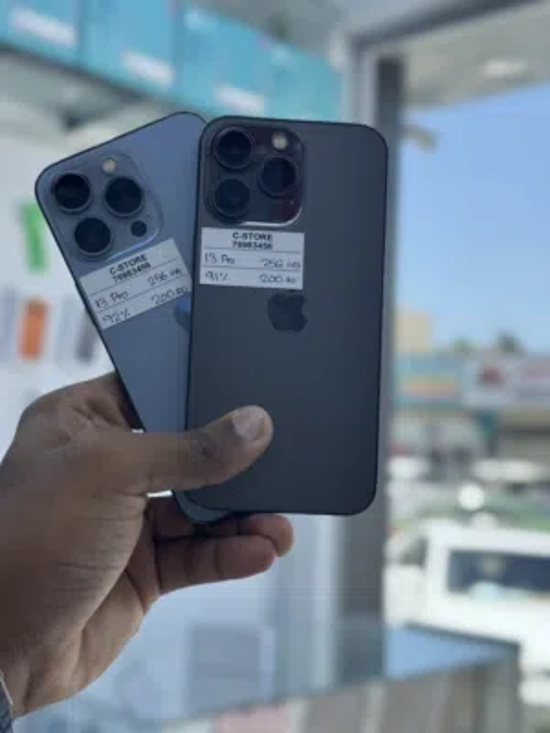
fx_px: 1017
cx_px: 275
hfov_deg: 30.3
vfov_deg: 39.7
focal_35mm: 48
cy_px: 366
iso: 64
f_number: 1.78
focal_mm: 6.76
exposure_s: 1/1011
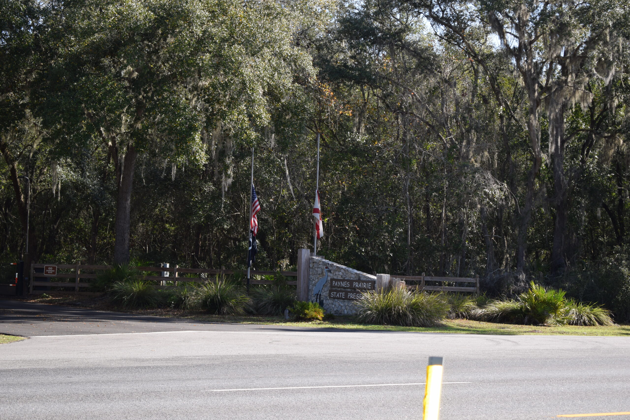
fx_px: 1444
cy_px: 210
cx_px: 315
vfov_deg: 16.6
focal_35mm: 82
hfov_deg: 24.6
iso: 100
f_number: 6.3
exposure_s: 1/160
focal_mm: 55
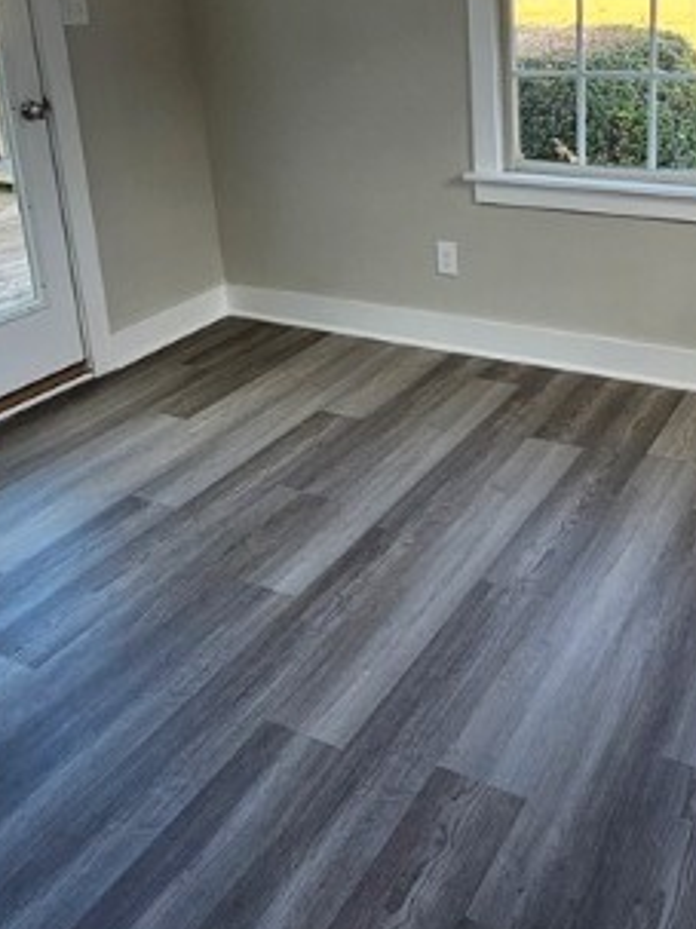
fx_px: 885
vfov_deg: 53.4
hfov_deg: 42.0
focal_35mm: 33
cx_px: 497
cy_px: 258
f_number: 2.2
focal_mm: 2.2
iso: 64
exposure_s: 1/120
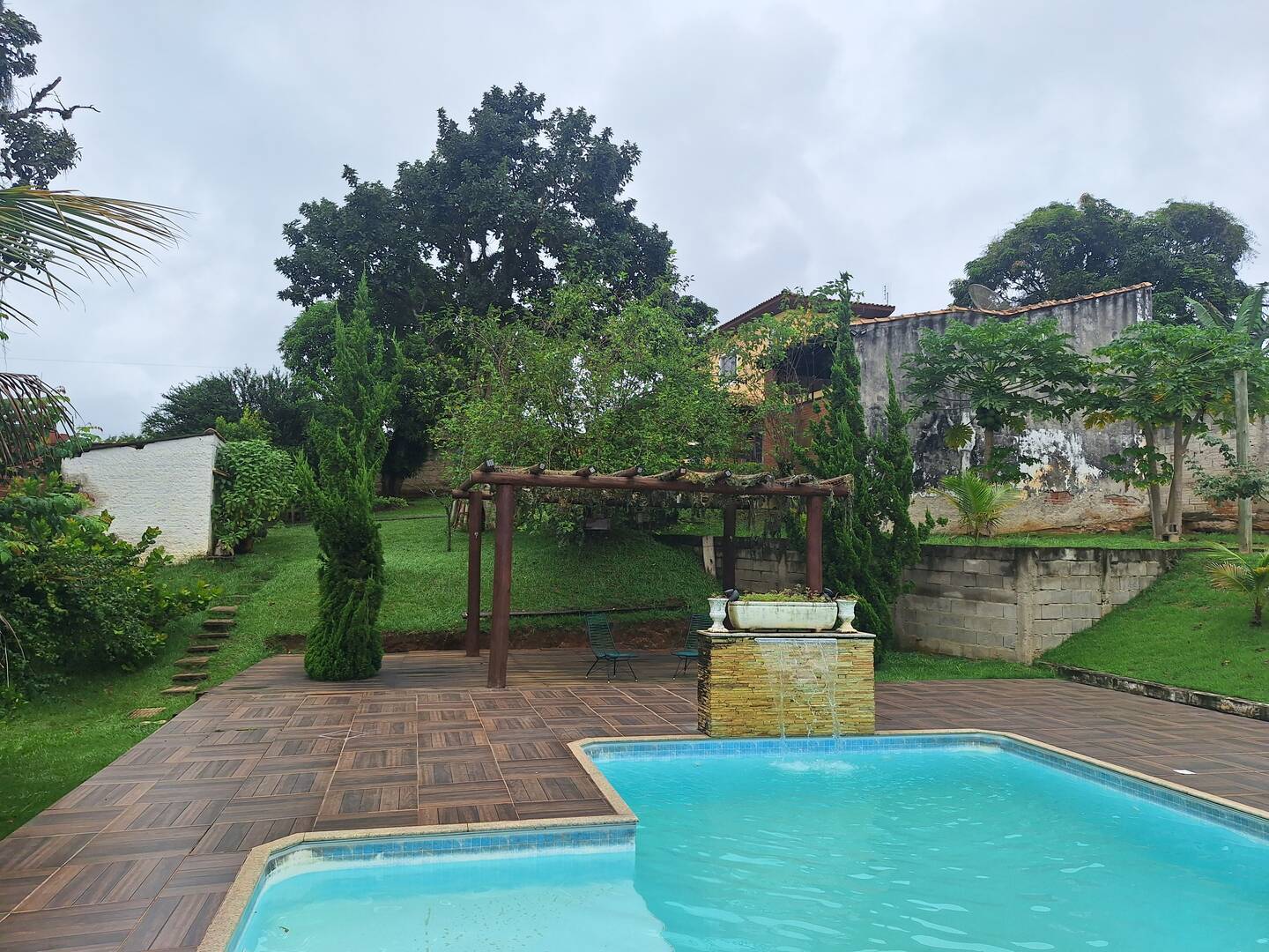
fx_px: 843
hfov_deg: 73.9
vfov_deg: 58.9
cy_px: 476
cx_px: 634
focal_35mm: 23
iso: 40
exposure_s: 1/3030
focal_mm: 5.54
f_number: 1.8
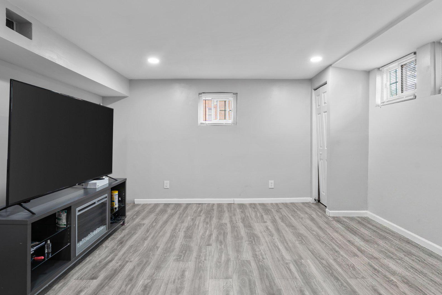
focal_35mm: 18
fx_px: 221
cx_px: 219
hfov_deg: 90.0
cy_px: 142
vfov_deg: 67.4
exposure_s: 1/10
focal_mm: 14
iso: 100
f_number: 8
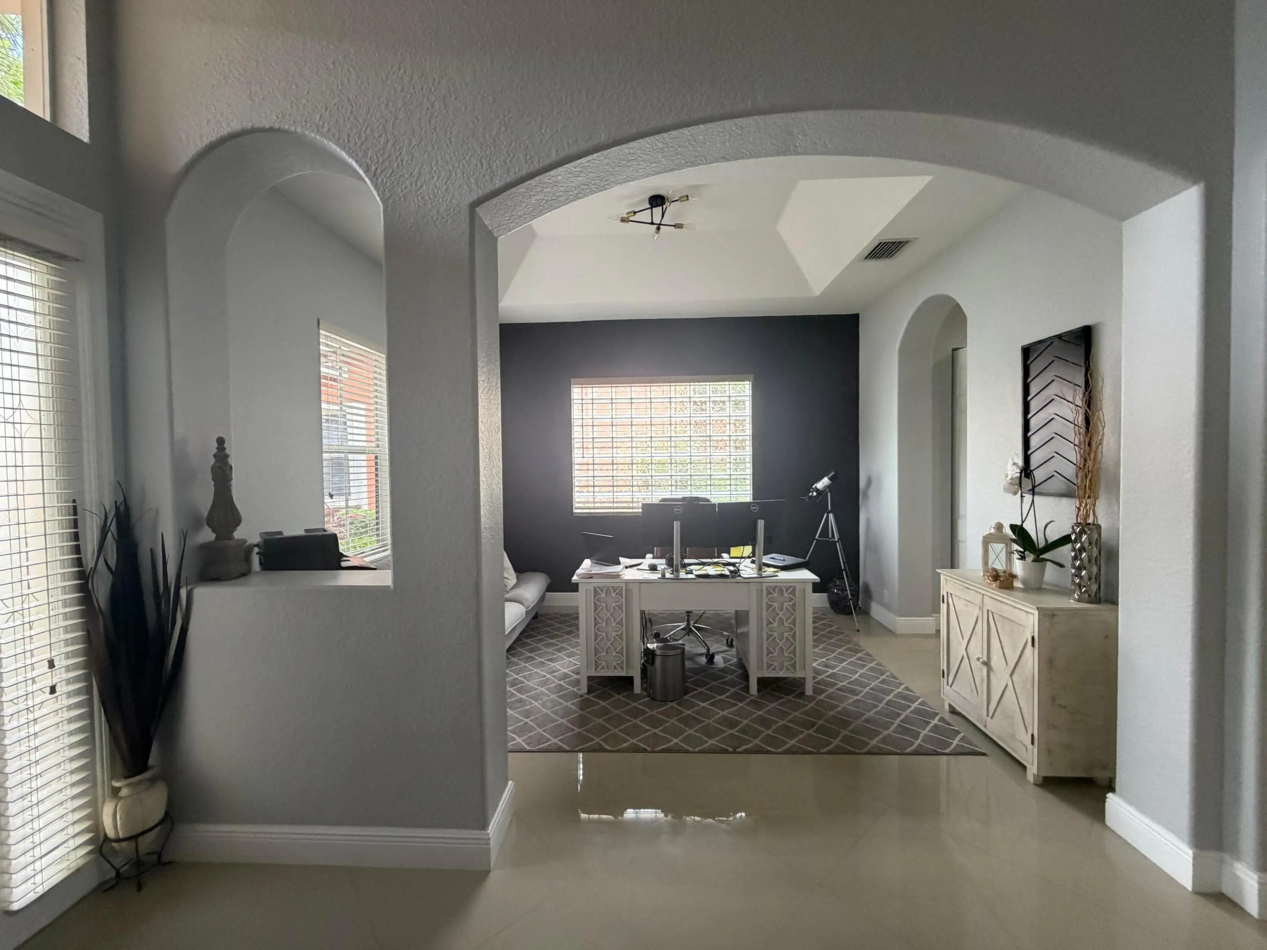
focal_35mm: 14
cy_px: 475
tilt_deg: -1.3
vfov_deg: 85.7
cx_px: 634
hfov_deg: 102.1
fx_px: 512
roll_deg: +0.3
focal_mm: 2.22
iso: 320
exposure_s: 1/71
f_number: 2.2
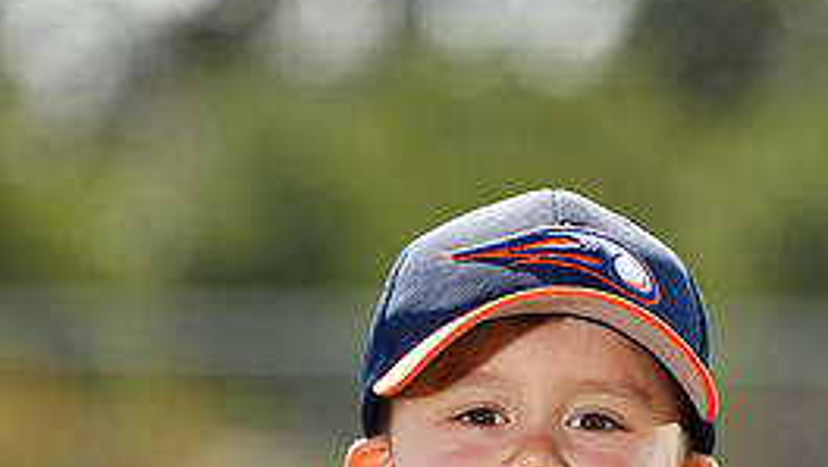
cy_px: 711
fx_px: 10108
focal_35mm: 460
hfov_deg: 4.7
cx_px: 557
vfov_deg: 2.6
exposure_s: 1/250
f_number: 4
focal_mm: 200
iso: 50
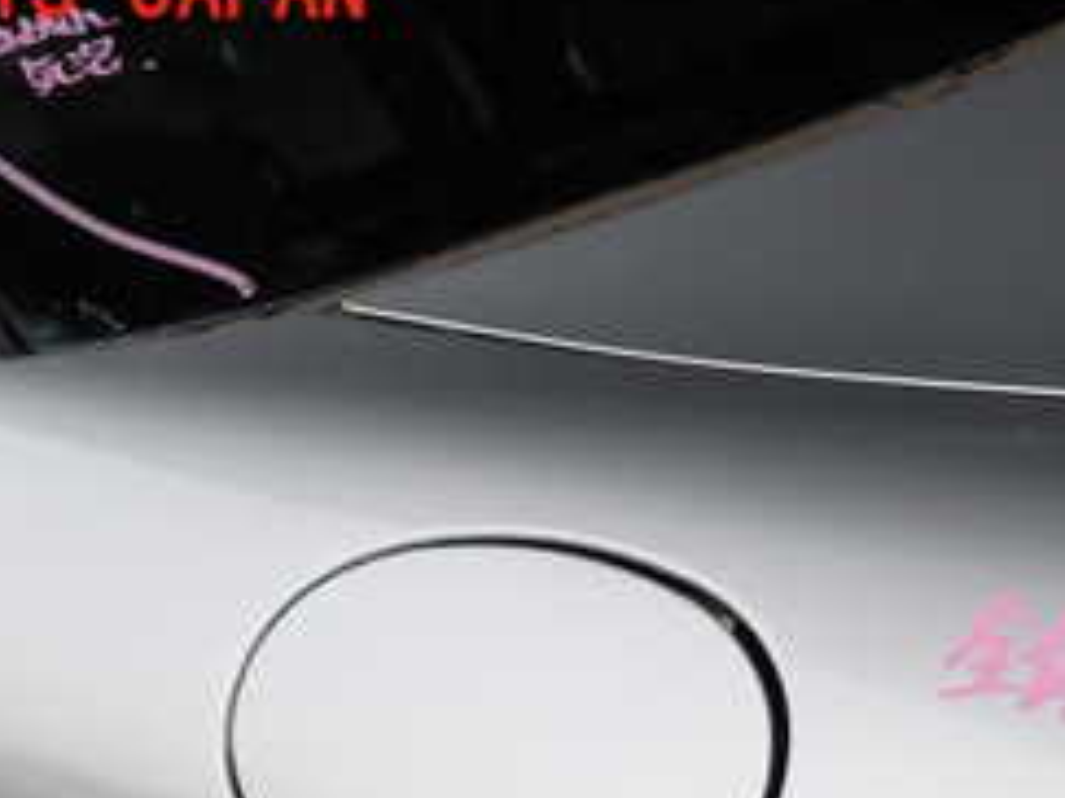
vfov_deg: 18.9
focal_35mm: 74
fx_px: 2276
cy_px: 921
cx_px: 885
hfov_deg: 25.8
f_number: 3.2
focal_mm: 5.4
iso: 100
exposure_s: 1/400
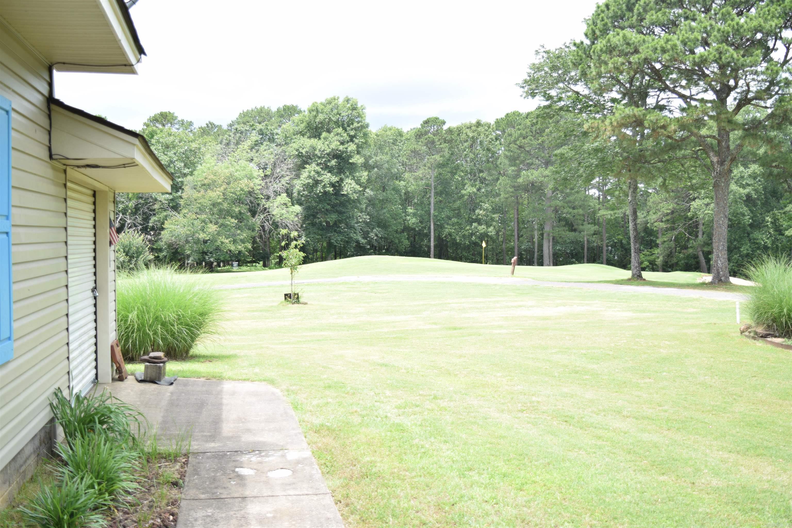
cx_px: 396
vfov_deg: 35.5
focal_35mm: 38
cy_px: 264
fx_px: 825
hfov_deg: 51.3
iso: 100
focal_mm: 25
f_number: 4
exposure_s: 1/200
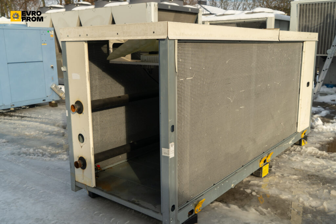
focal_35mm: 33
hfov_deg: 57.2
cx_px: 168
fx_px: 308
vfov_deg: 40.0
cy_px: 112
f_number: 6.3
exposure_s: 1/125
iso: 125
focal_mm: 33
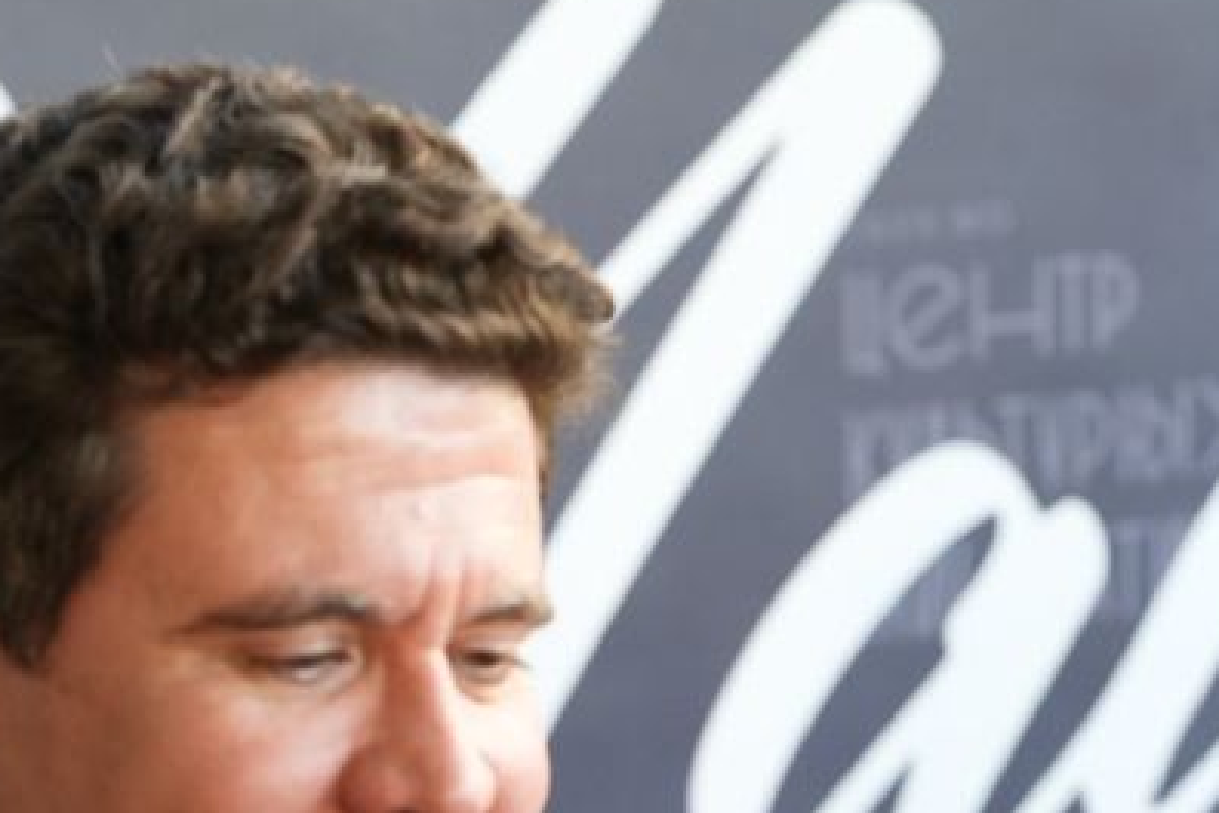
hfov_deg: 6.9
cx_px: 208
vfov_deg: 4.6
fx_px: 10022
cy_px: 622
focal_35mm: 296
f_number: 5.6
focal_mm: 168
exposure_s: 1/200
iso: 4000
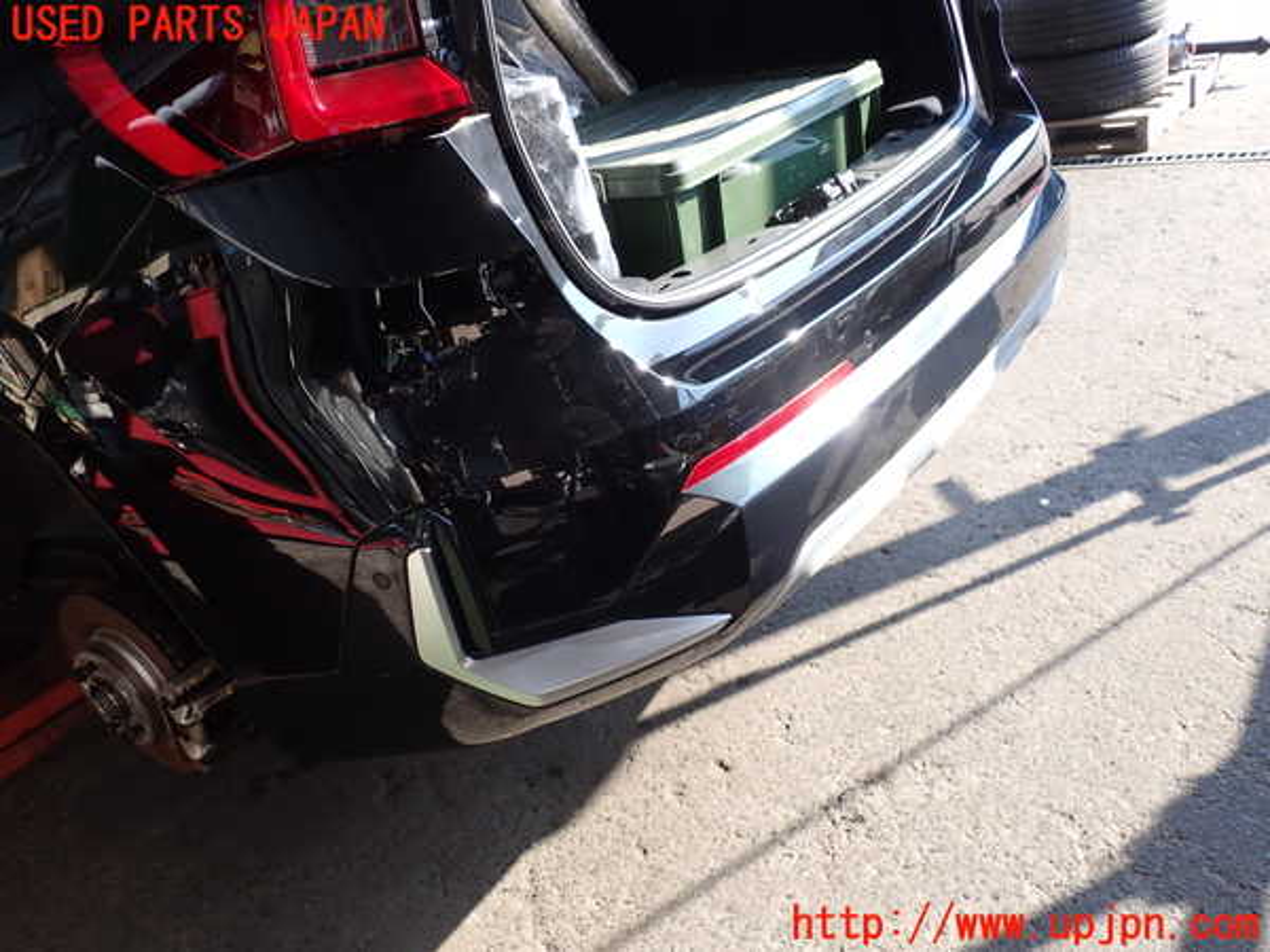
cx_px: 635
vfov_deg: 46.8
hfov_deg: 60.0
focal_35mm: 30
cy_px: 476
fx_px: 1101
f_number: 3.2
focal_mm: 5.4
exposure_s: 1/200
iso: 100
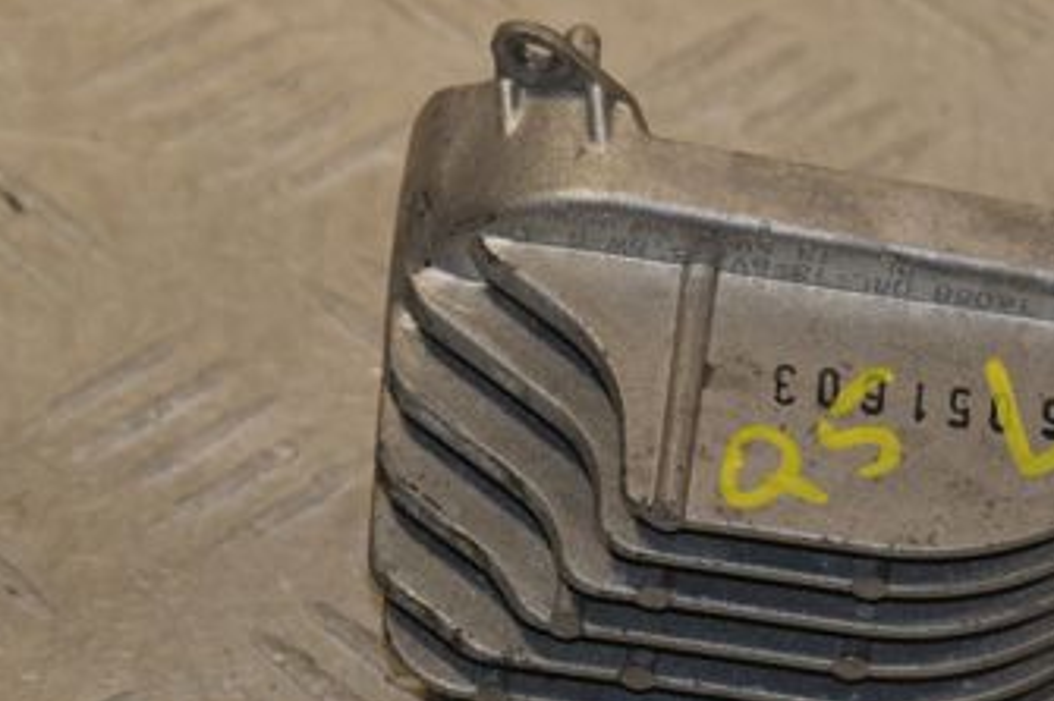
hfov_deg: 6.8
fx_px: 8807
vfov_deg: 4.6
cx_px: 777
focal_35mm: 301
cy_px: 459
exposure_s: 1/200
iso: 800
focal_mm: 105
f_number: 8
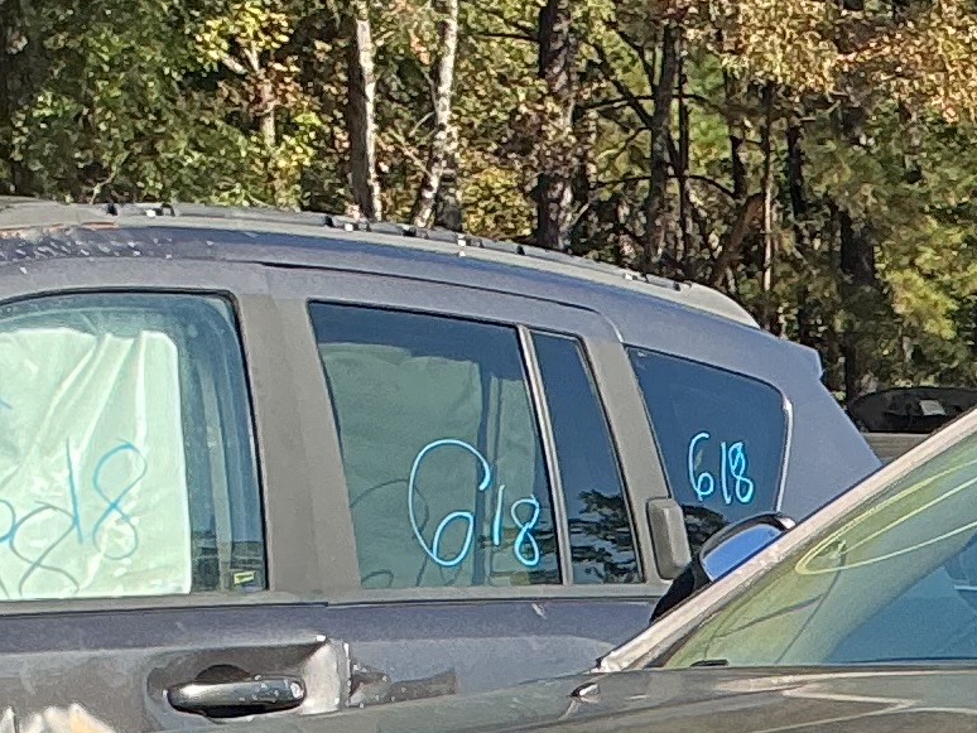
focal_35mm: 151
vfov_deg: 9.6
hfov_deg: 12.5
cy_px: 1071
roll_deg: +2.4
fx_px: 4263
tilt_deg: -4.8
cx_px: 1396
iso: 25
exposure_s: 1/700
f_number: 1.8
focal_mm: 3
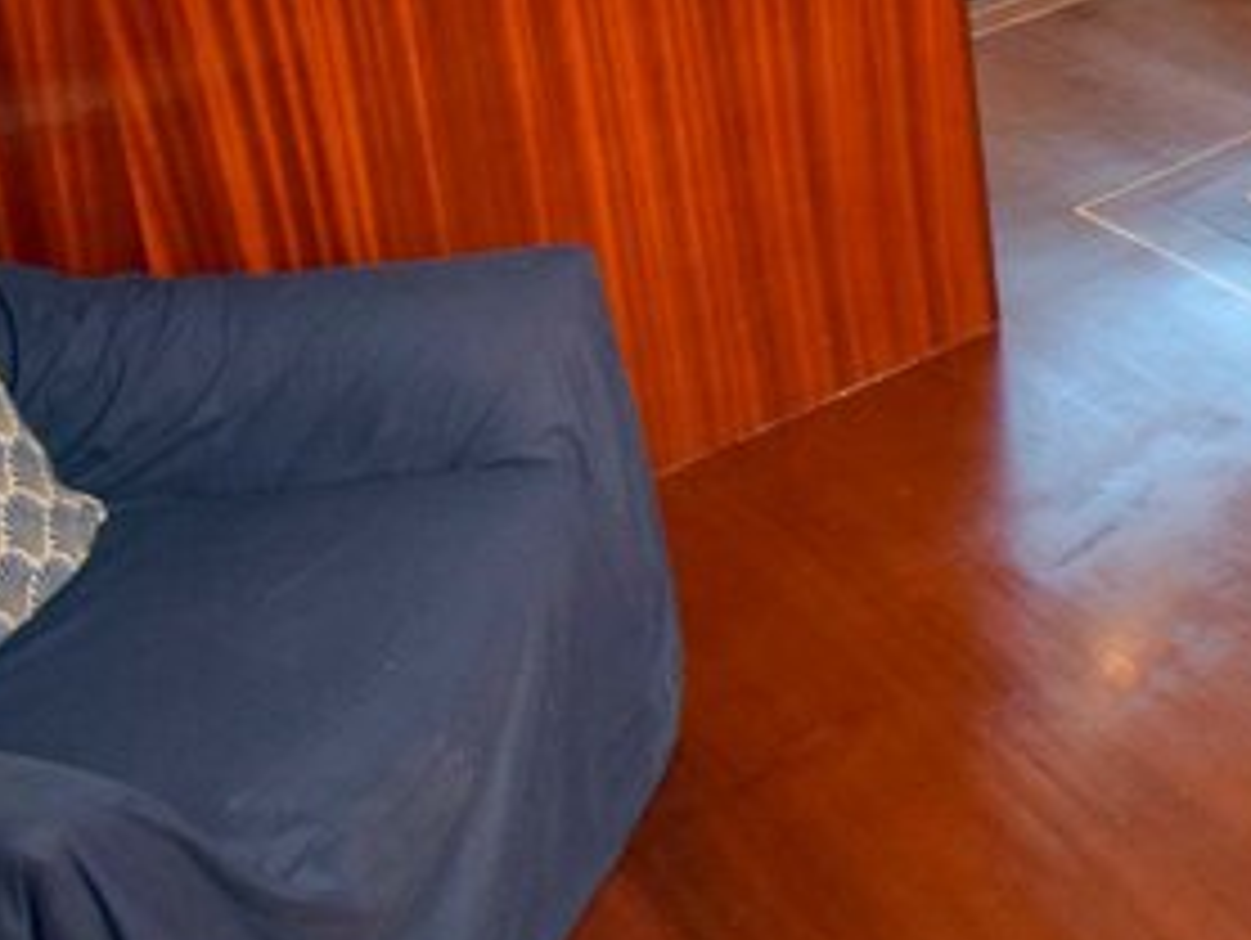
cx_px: 1845
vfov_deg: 22.7
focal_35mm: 57
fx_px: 2062
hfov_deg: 25.8
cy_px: -304
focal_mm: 10
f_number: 4.5
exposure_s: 1/60
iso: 560
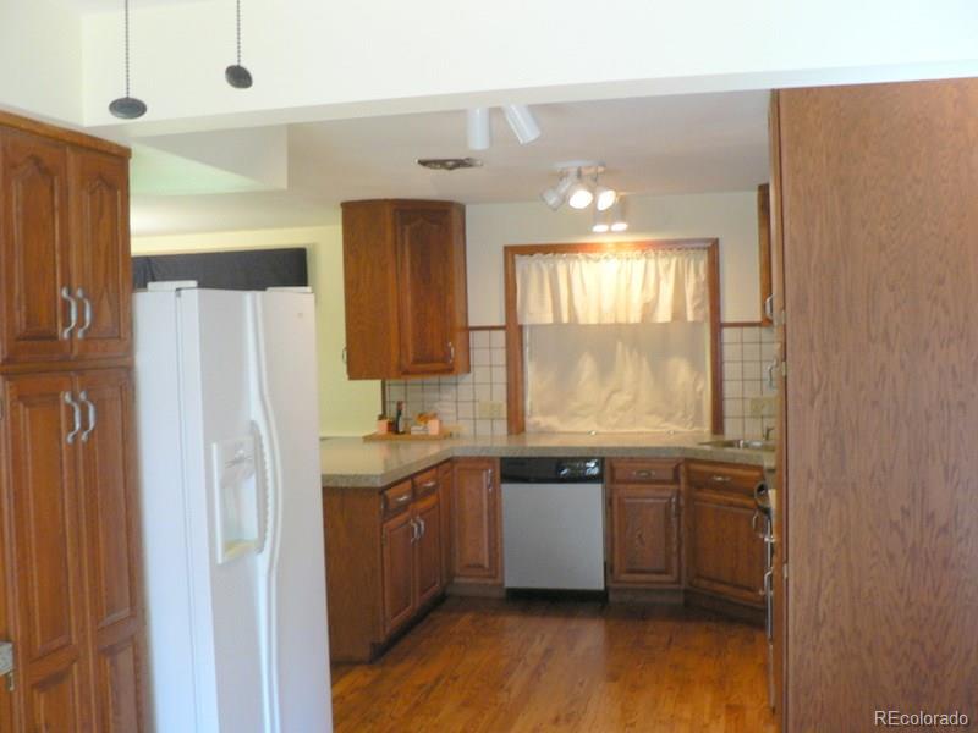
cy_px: 366
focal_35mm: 36
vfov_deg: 39.7
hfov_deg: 51.4
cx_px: 489
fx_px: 1017
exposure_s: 1/15
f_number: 2.8
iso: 200
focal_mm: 6
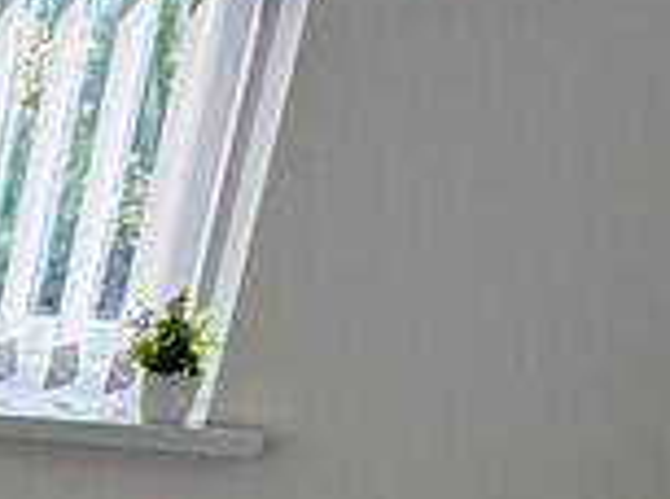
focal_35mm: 94
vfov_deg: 14.5
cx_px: -998
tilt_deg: -21.8
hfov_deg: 13.8
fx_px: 1815
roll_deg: +1.5
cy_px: 775
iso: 160
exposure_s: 1/121
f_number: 2.2
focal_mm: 2.22
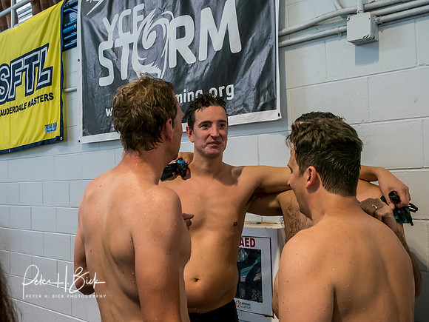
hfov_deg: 46.8
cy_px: 161
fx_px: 496
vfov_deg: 36.0
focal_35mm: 40
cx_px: 214
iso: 3200
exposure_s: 1/250
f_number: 5
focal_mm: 20
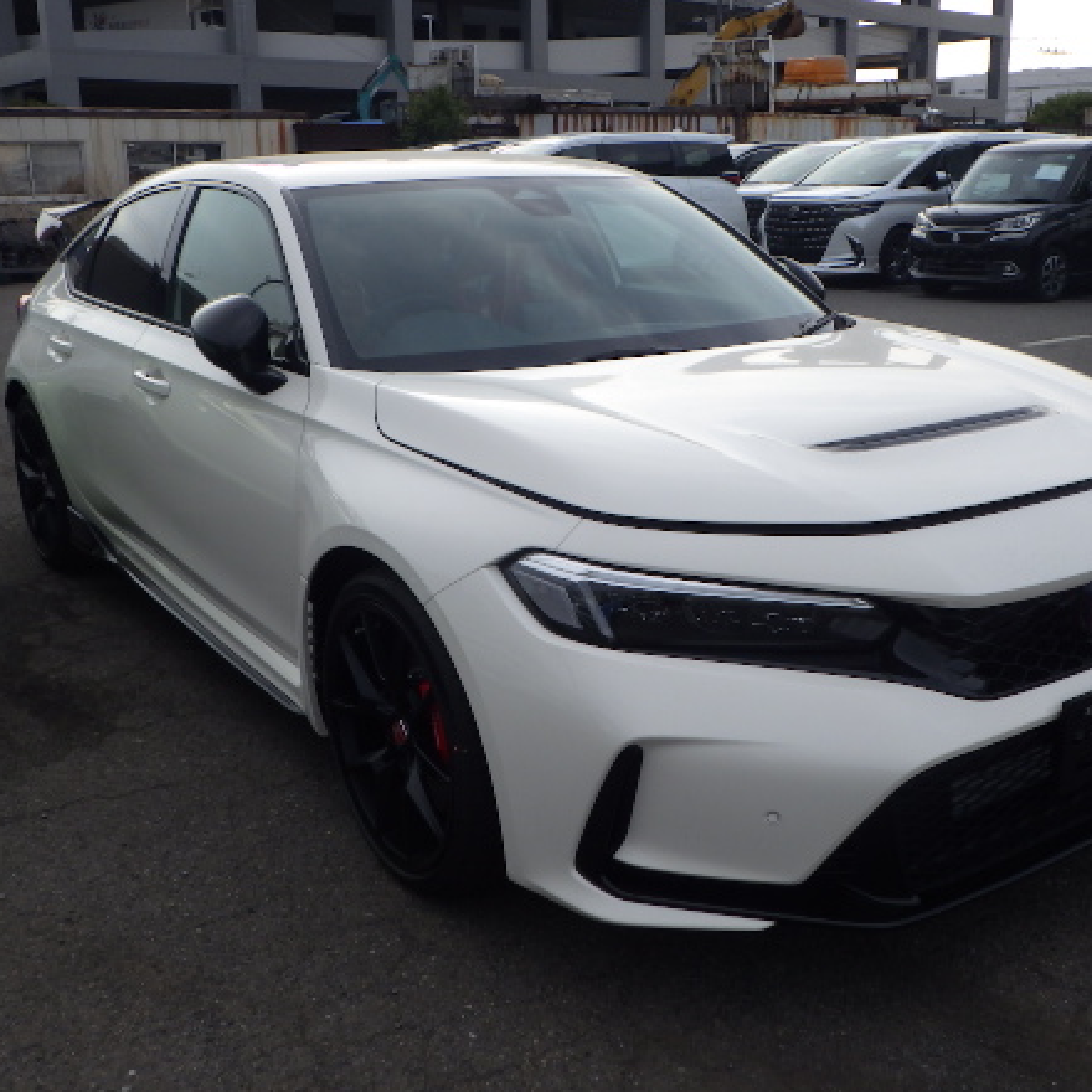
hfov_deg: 45.9
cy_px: 511
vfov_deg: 46.0
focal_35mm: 36
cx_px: 623
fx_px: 1285
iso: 125
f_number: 4.2
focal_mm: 5
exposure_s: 1/500
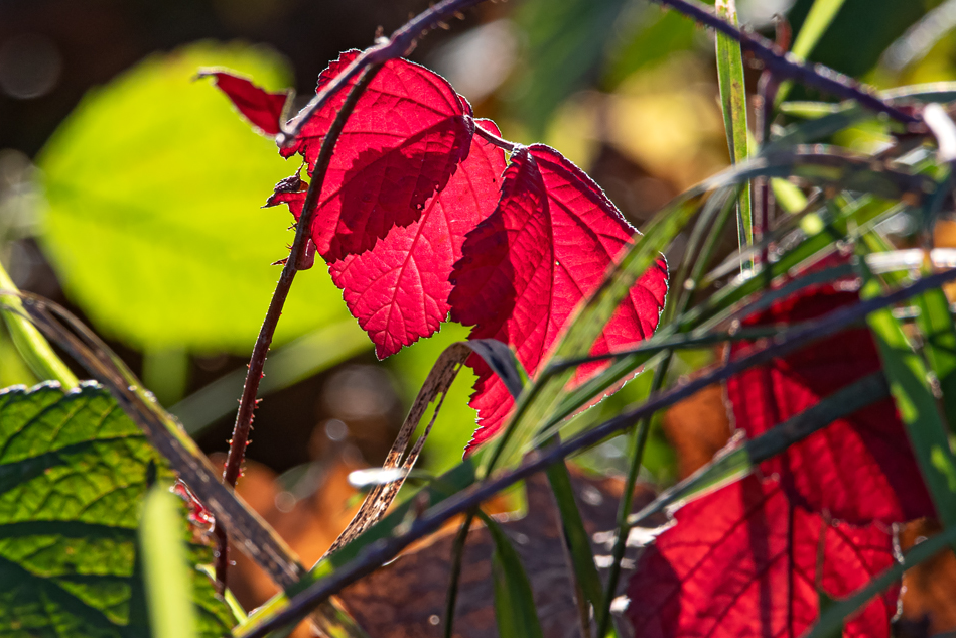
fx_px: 24168
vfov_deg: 1.5
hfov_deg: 2.3
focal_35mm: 910
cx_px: 470
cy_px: 331
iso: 400
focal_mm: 480
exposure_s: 1/400
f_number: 9
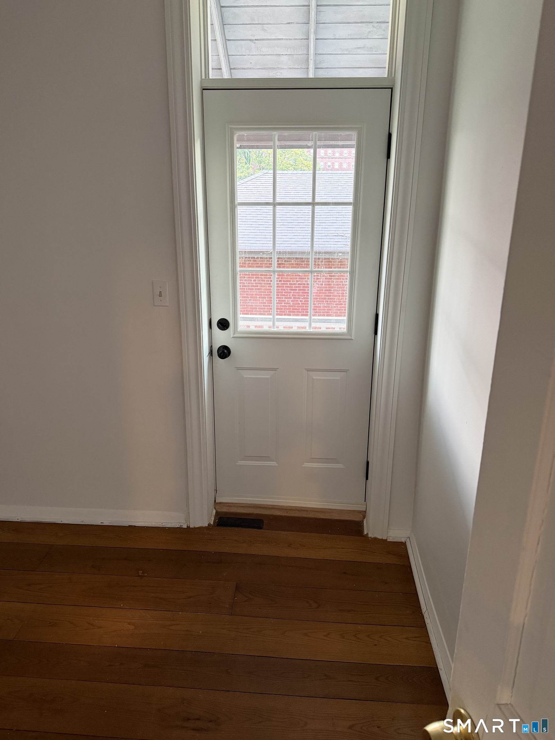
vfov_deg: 71.6
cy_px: 370
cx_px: 278
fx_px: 513
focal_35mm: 24
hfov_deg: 56.8
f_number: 1.78
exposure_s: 1/60
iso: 500
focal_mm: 6.76
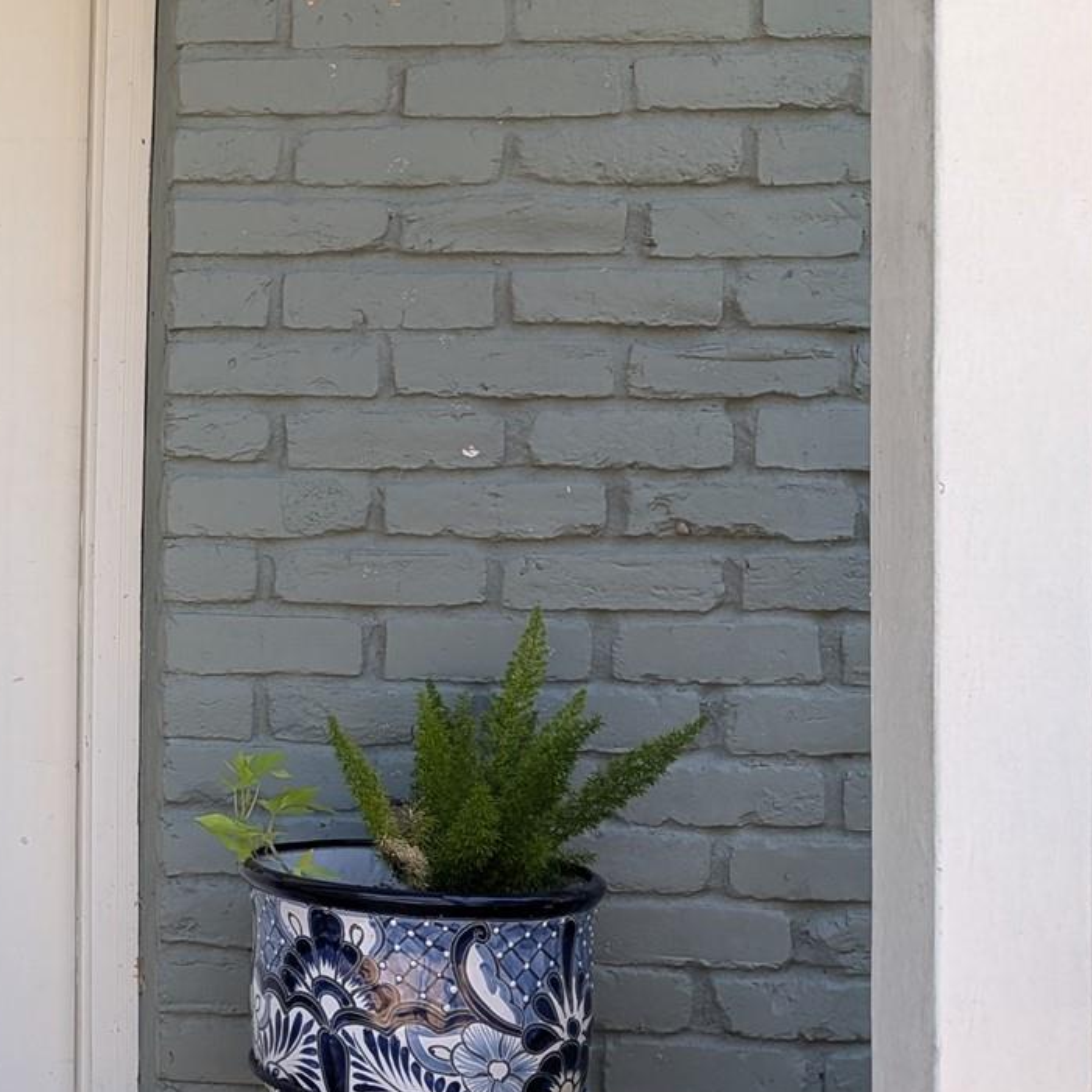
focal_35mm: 62
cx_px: -372
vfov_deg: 27.7
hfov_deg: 23.9
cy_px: 486
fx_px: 2213
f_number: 1.7
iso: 31
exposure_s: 1/170
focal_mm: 4.53
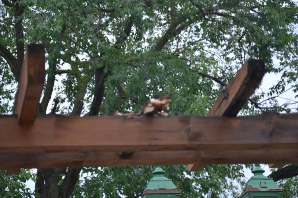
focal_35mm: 158
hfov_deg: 13.0
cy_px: 99
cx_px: 149
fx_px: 1303
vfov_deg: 8.7
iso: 140
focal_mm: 105
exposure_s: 1/125
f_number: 5.6
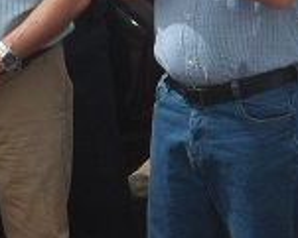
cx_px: 197
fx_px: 3274
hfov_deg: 5.2
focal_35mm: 371
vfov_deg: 4.2
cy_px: 38
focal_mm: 15.4
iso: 100
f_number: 4.4
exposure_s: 1/1000
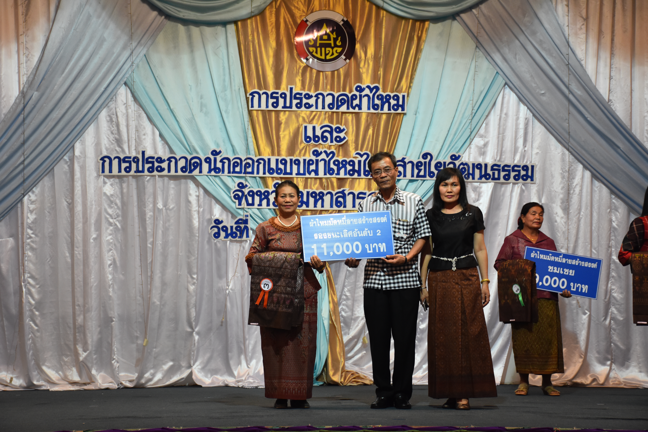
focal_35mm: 78
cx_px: 324
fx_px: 1404
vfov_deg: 17.5
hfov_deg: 26.0
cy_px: 216
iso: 1100
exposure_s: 1/60
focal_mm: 52
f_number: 4.8
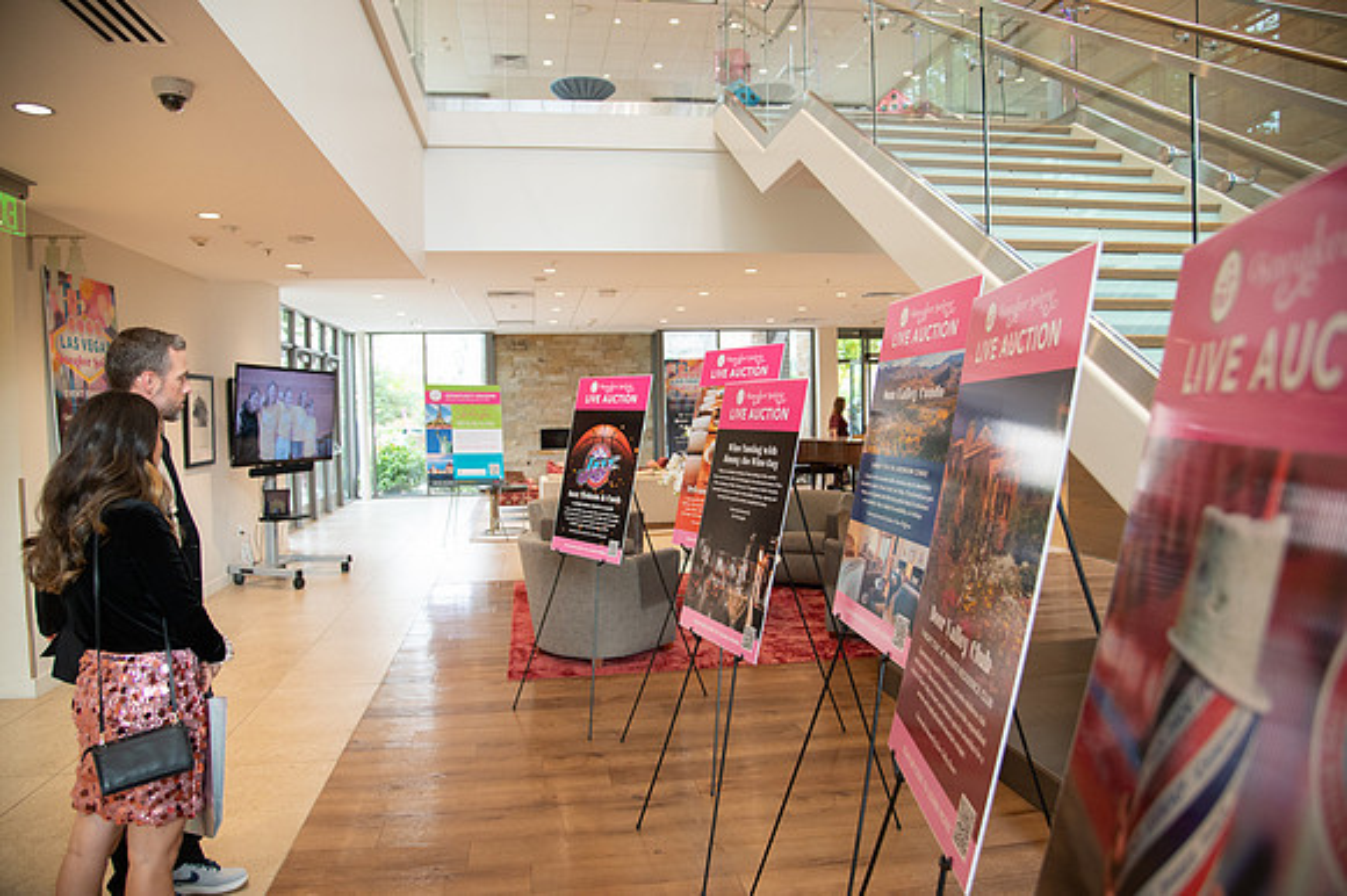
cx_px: 674
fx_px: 897
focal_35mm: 24
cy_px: 448
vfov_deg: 53.1
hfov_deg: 73.8
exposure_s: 1/160
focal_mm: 24
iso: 2500
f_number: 4
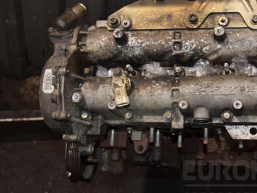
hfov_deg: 29.2
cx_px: 171
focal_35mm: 66
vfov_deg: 22.3
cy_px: 83
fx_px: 490
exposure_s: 1/60
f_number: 5
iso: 800
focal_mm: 30
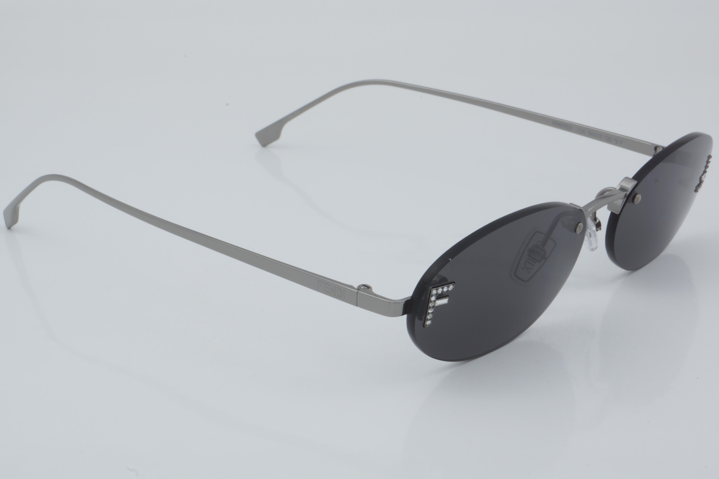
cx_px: 360
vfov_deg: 18.2
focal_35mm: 75
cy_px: 240
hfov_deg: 27.0
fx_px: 1498
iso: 100
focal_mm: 50
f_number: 32
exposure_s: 1/4
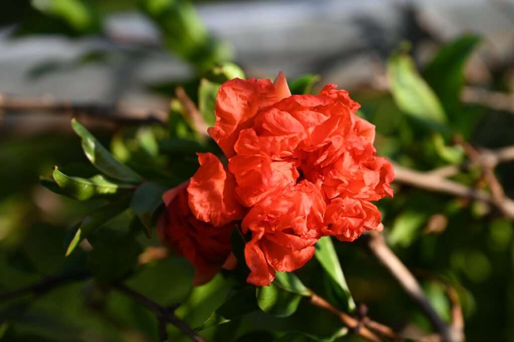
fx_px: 1712
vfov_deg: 11.4
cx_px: 257
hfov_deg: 17.1
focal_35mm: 120
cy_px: 171
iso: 200
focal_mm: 120
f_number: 6.3
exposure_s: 1/640
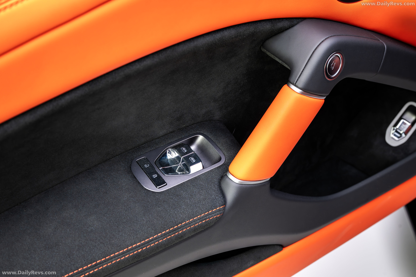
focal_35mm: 54
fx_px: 624
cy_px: 138
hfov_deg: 36.9
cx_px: 208
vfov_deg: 25.1
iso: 400
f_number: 8
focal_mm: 54
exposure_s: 1/10
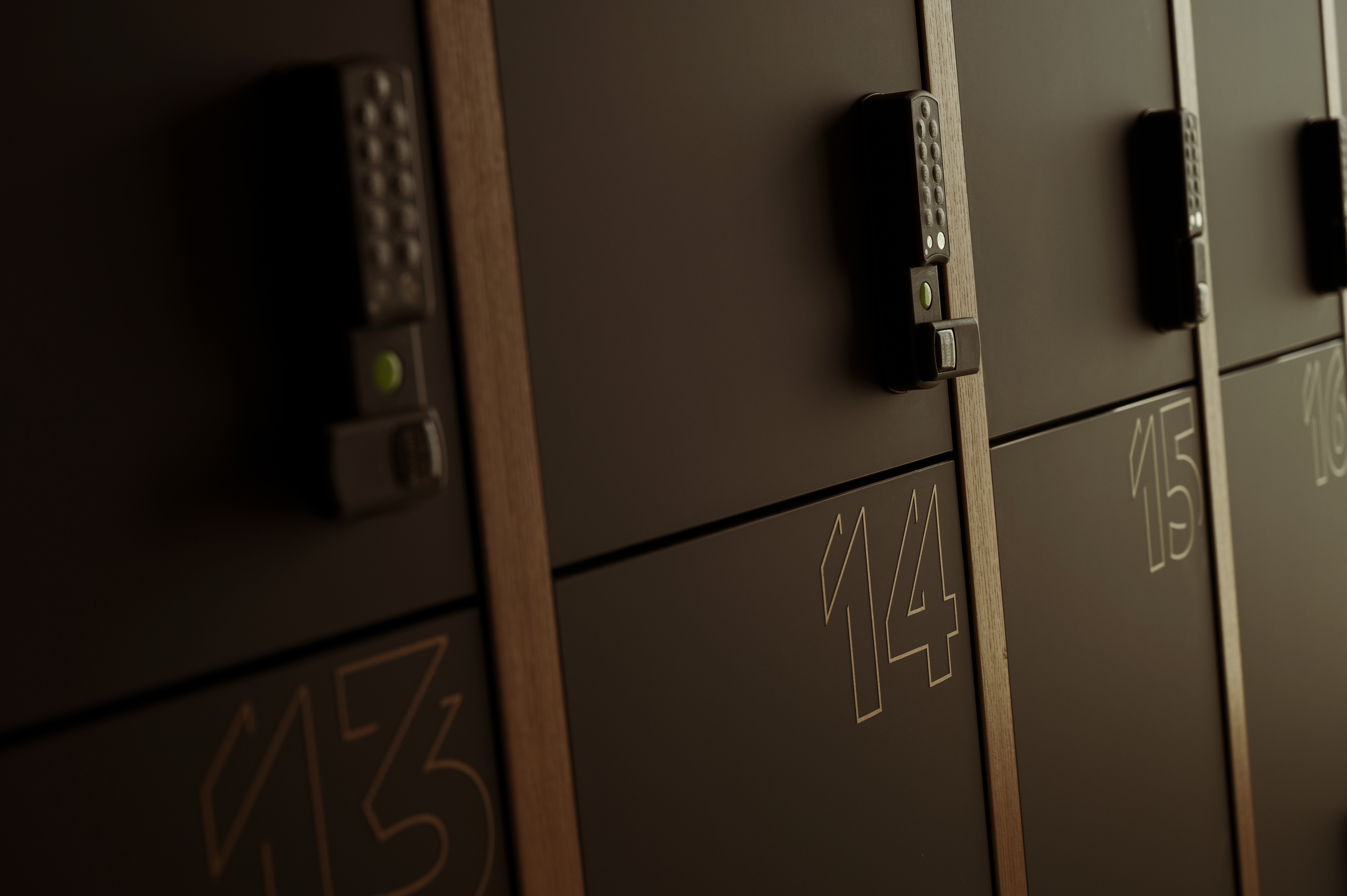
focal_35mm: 49
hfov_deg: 40.4
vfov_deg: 27.5
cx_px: 674
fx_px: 1832
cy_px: 448
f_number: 5
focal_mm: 49
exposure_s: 1/60
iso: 400
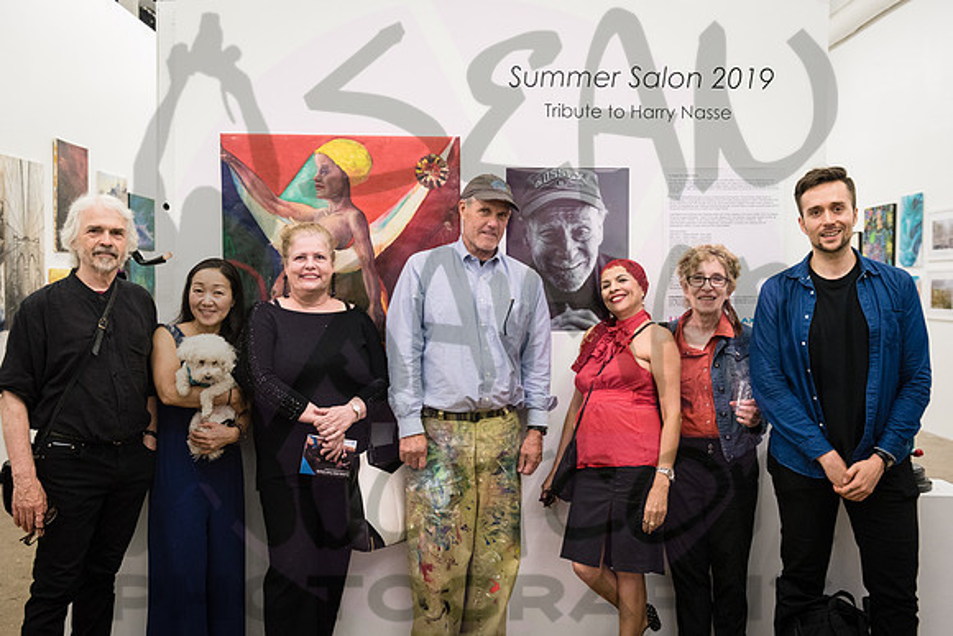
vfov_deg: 39.0
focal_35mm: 34
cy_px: 318
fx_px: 898
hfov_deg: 55.9
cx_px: 476
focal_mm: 32
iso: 3200
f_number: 5
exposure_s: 1/200
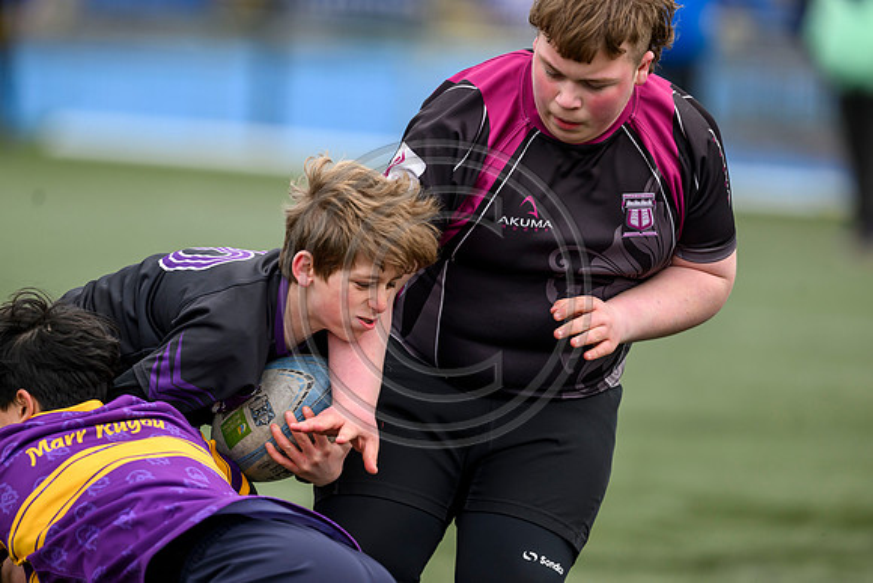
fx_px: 9702
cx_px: 436
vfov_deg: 3.4
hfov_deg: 5.2
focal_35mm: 400
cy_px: 292
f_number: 3.5
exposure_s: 1/1600
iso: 500
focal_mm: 400
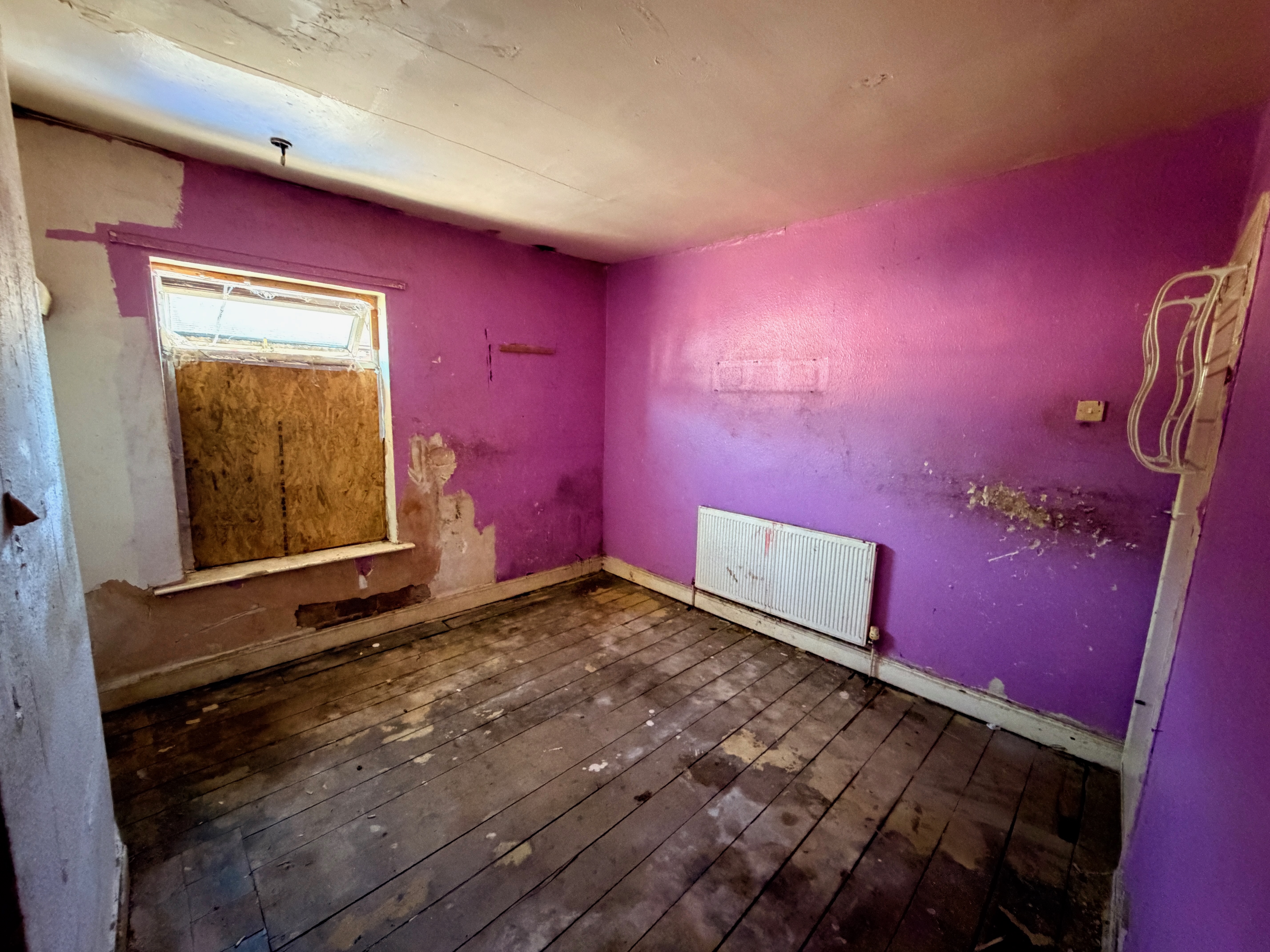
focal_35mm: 14
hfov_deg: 102.1
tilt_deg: -9.2
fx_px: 514
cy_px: 476
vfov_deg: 85.7
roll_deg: -1.8
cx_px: 635
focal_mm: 2.22
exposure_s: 1/59
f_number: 2.2
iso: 1250
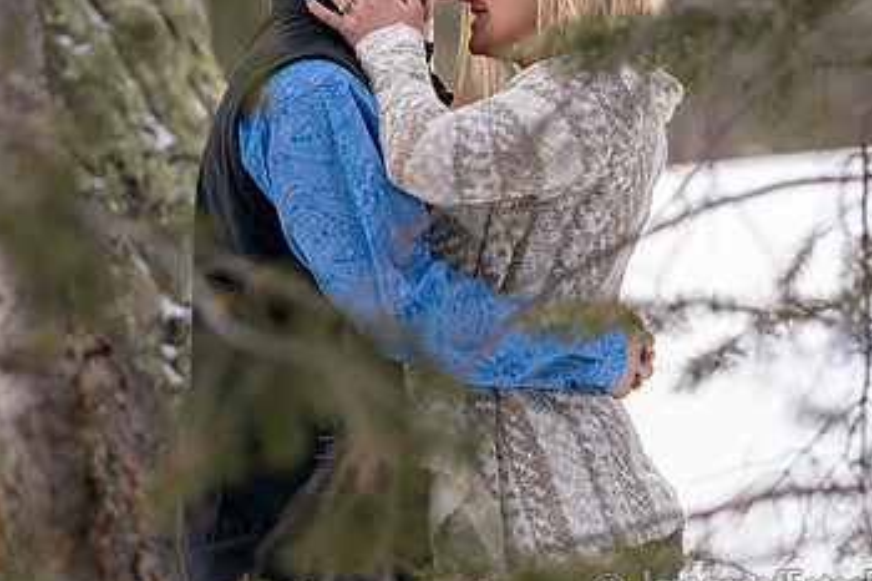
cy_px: 138
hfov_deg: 10.3
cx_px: 458
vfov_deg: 6.9
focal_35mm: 199
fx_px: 4818
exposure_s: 1/125
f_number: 3.2
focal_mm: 120
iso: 250
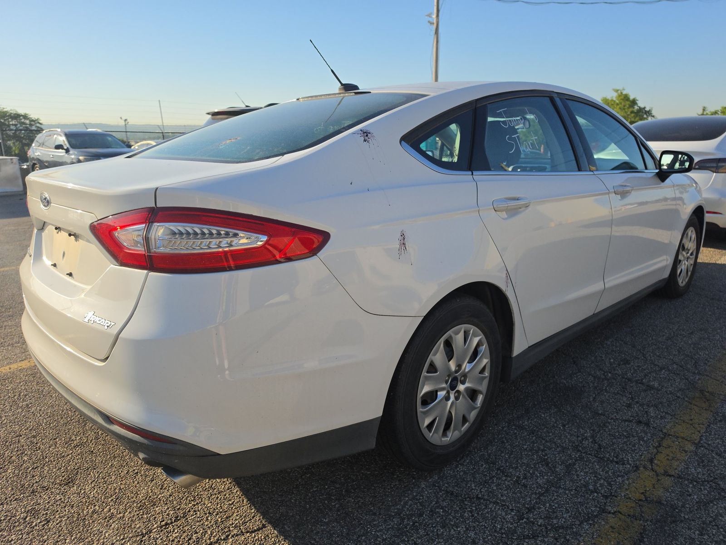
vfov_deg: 58.9
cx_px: 363
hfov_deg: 73.9
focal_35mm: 23
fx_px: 482
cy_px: 272
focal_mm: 6.5
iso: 65
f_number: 1.4
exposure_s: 1/5775
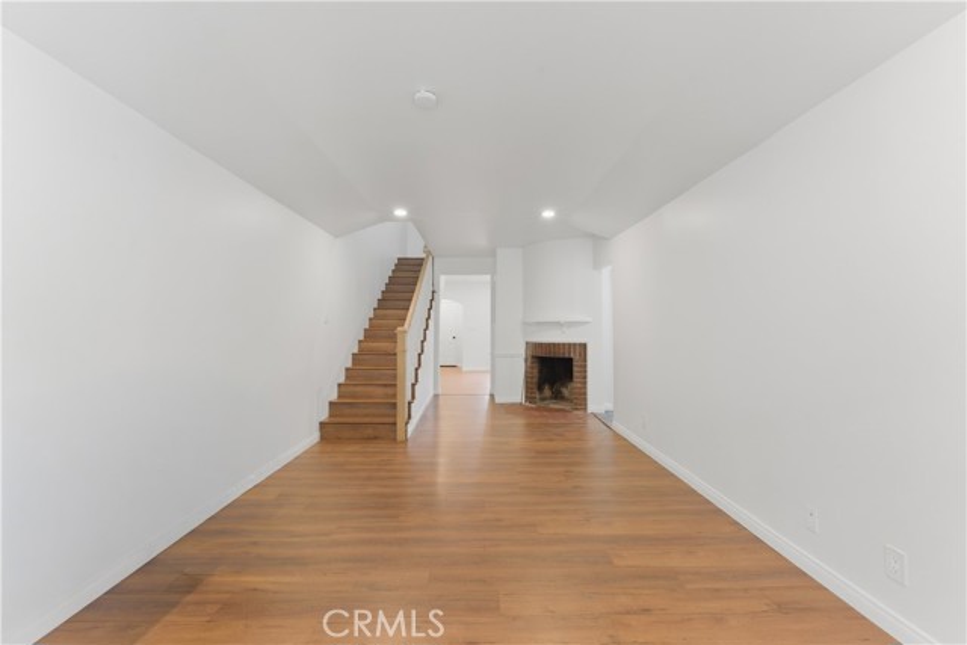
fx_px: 376
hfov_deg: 104.2
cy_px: 322
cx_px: 484
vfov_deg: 81.2
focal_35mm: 14
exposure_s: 2
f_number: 14
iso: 160
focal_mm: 14
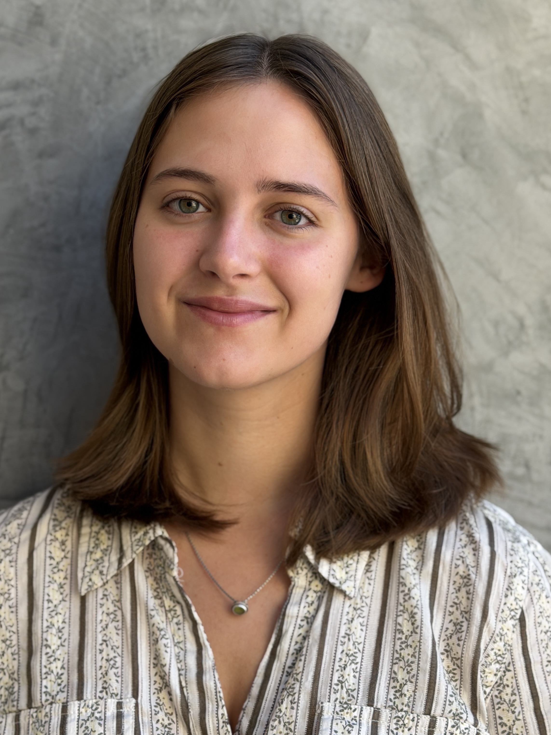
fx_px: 1019
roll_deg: +0.8
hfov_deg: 30.3
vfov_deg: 39.7
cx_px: 276
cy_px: 368
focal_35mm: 48
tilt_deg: -3.3
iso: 64
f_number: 1.78
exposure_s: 1/346
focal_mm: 6.76
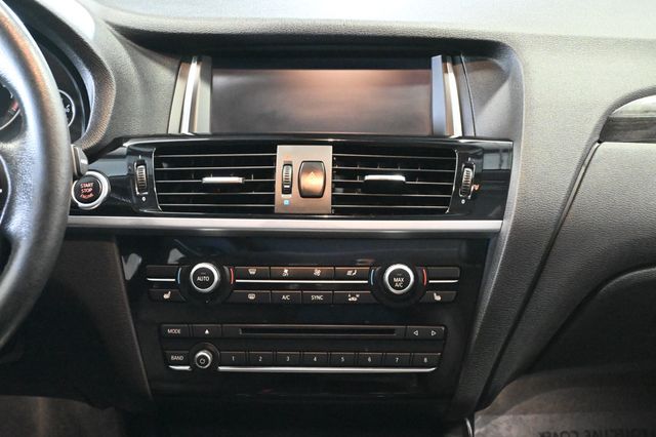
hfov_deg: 32.6
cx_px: 328
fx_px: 1120
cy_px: 218
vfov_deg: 22.1
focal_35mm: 62
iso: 12800
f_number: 5.6
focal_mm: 41
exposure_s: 1/13
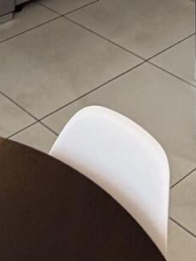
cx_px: 120
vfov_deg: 17.3
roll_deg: +0.5
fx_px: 672
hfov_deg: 16.6
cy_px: -230
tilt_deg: -5.5
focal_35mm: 89
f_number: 2.2
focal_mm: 2.22
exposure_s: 1/60
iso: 250
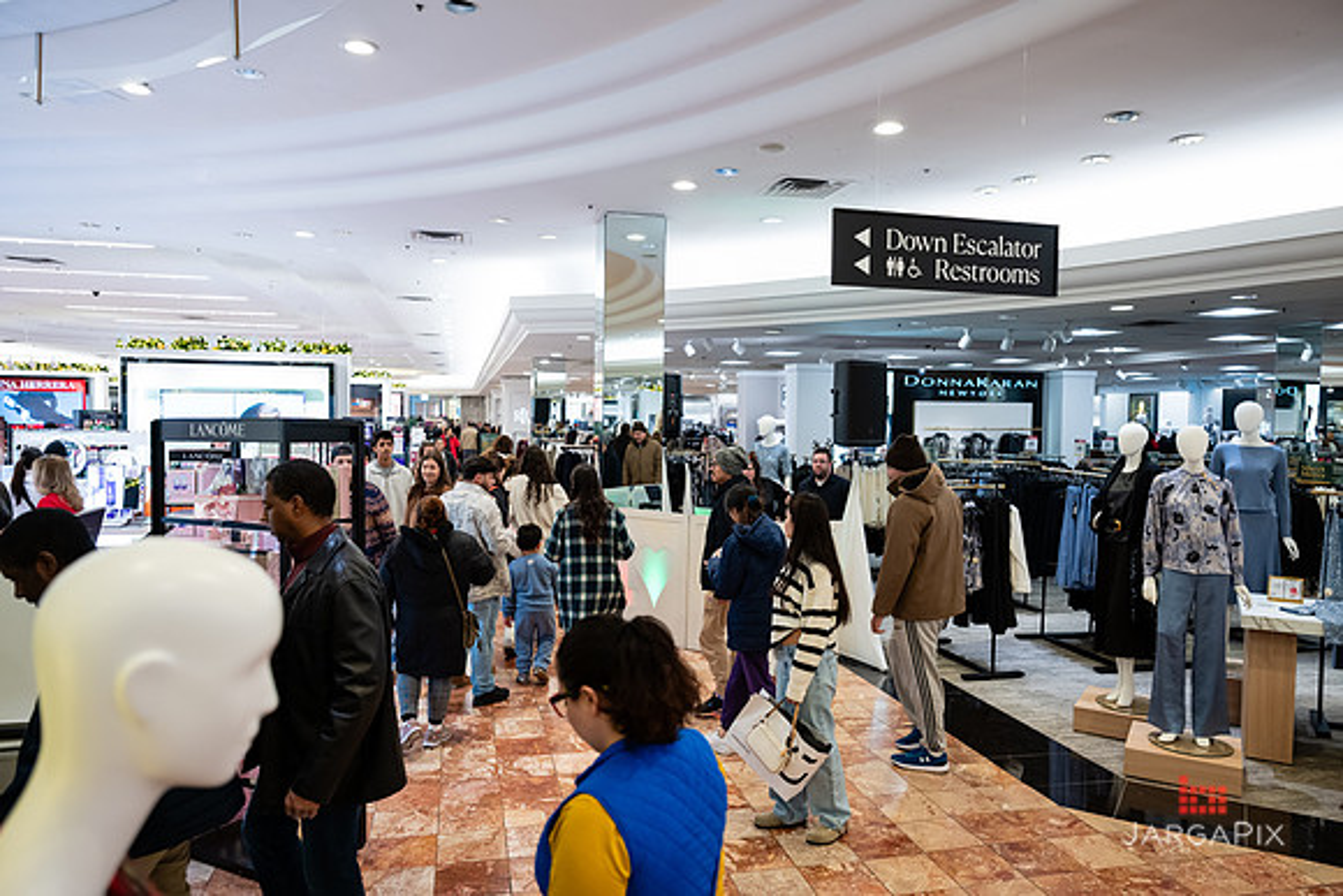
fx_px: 902
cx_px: 672
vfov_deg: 52.8
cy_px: 448
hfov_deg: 73.3
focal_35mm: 24
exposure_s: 1/200
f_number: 3.2
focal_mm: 24
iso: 1000
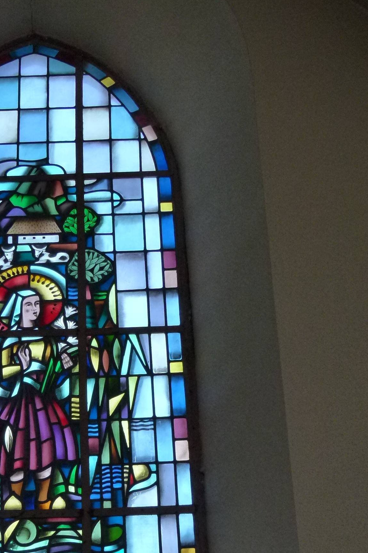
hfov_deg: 14.6
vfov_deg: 21.8
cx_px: 71
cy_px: 390
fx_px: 1426
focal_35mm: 93
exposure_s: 1/160
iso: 320
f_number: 3.2
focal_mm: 10.8
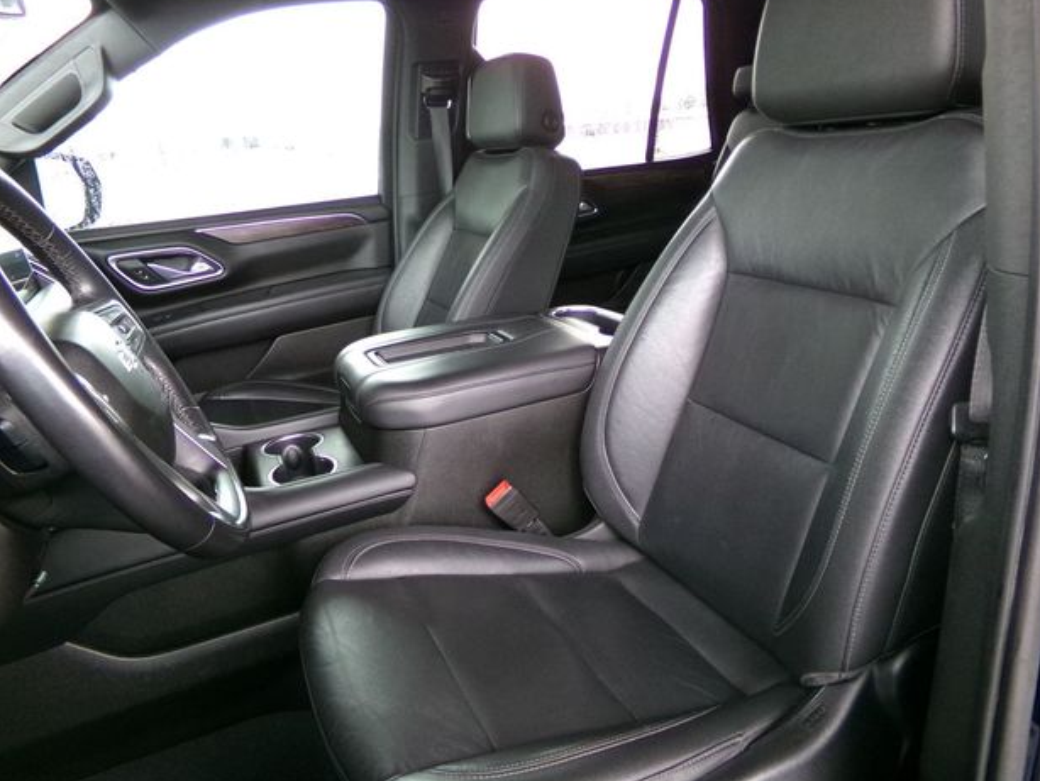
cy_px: 379
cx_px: 513
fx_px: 751
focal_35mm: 25
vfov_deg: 54.9
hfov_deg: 69.4
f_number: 3.7
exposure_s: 1/60
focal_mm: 4.3
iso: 609
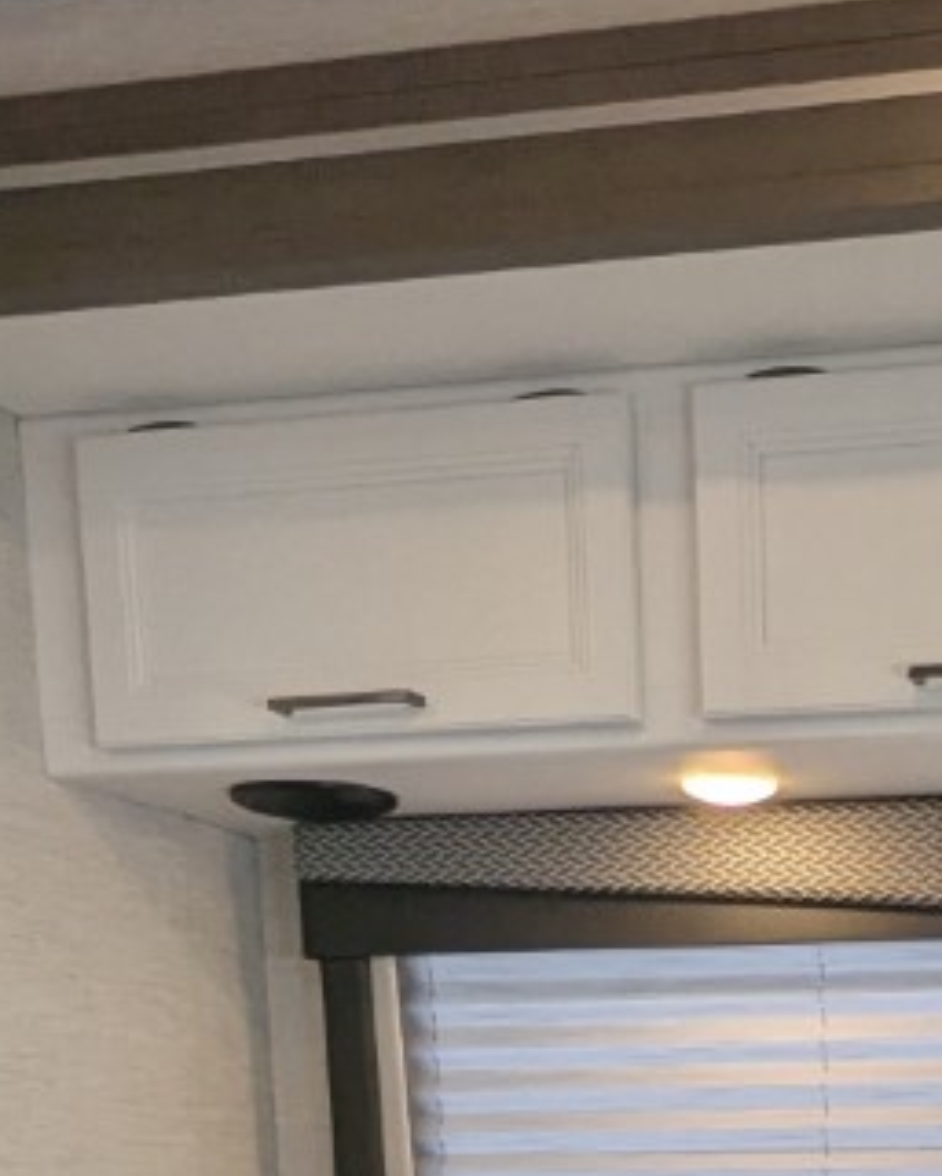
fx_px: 2369
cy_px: 1729
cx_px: 1072
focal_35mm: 68
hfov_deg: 21.2
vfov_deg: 23.0
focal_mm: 2.35
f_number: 2.2
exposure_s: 1/192
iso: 115
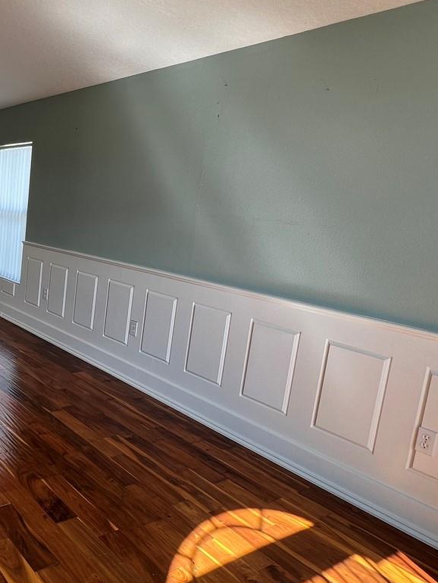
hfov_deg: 43.2
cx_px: -11
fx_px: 455
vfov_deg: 65.2
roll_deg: -3.5
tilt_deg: -9.6
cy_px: 267
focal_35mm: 27
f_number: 1.8
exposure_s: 1/120
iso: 40
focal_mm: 1.57
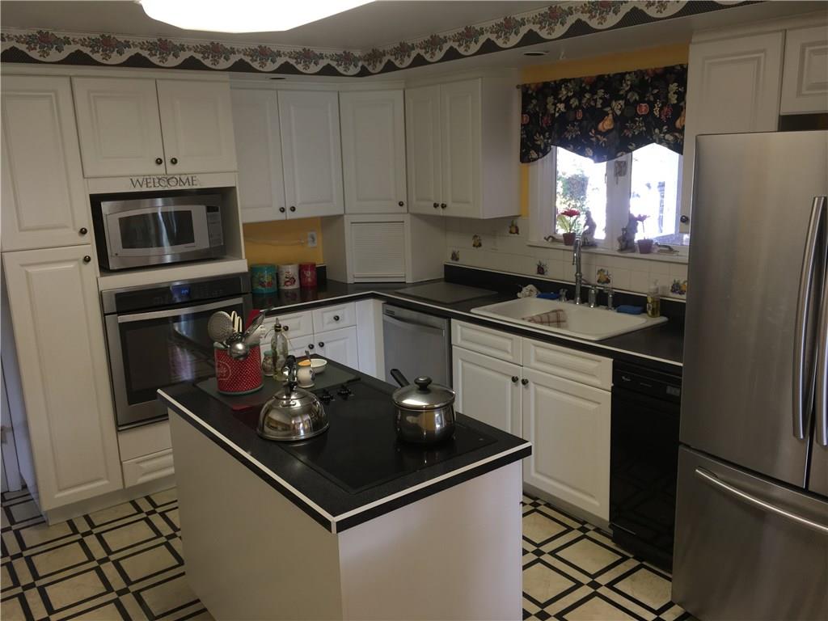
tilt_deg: -12.0
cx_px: 414
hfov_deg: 61.7
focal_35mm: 29
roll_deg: +1.6
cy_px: 310
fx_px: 694
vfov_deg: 48.2
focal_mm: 4.15
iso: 25
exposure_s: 1/30
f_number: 2.2
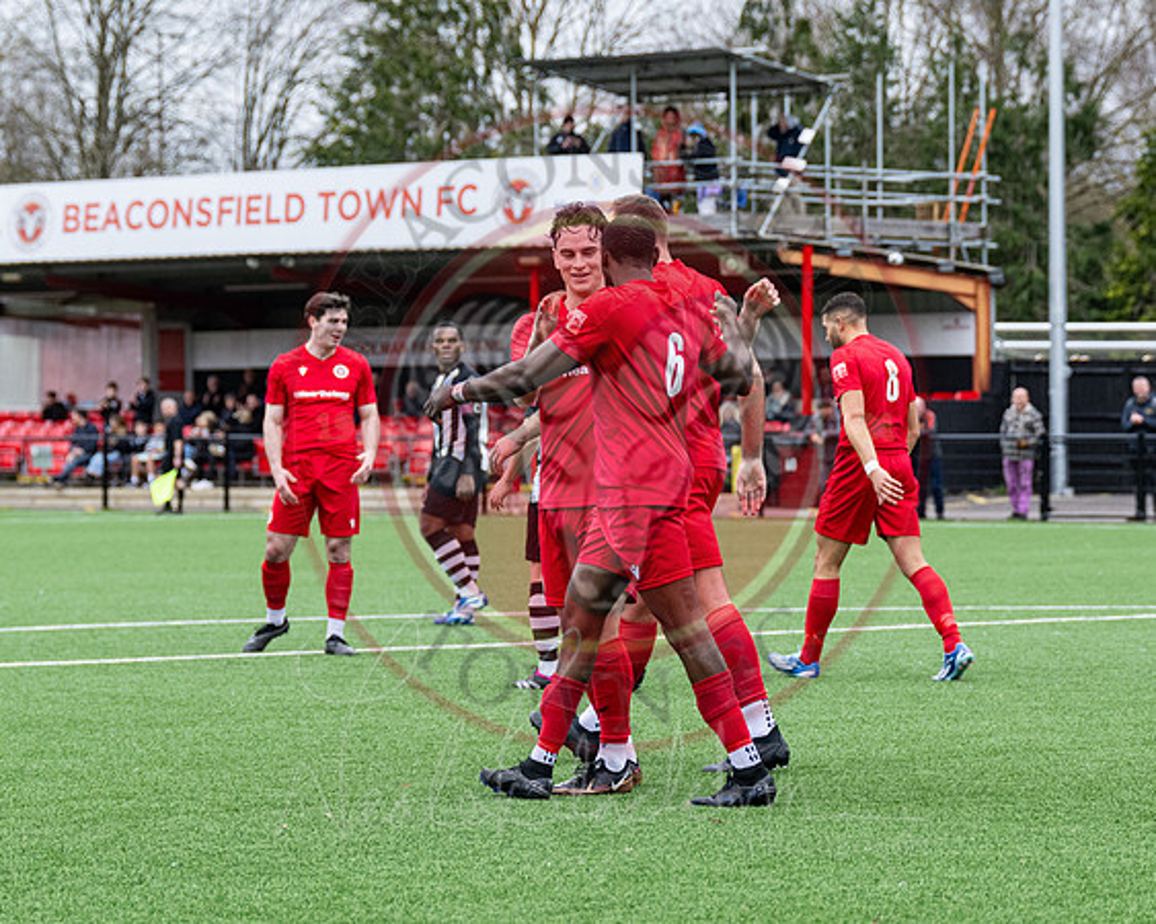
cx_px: 701
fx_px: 5262
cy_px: 361
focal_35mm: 154
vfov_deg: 10.0
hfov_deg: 12.5
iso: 800
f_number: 4
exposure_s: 1/1600
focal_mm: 92
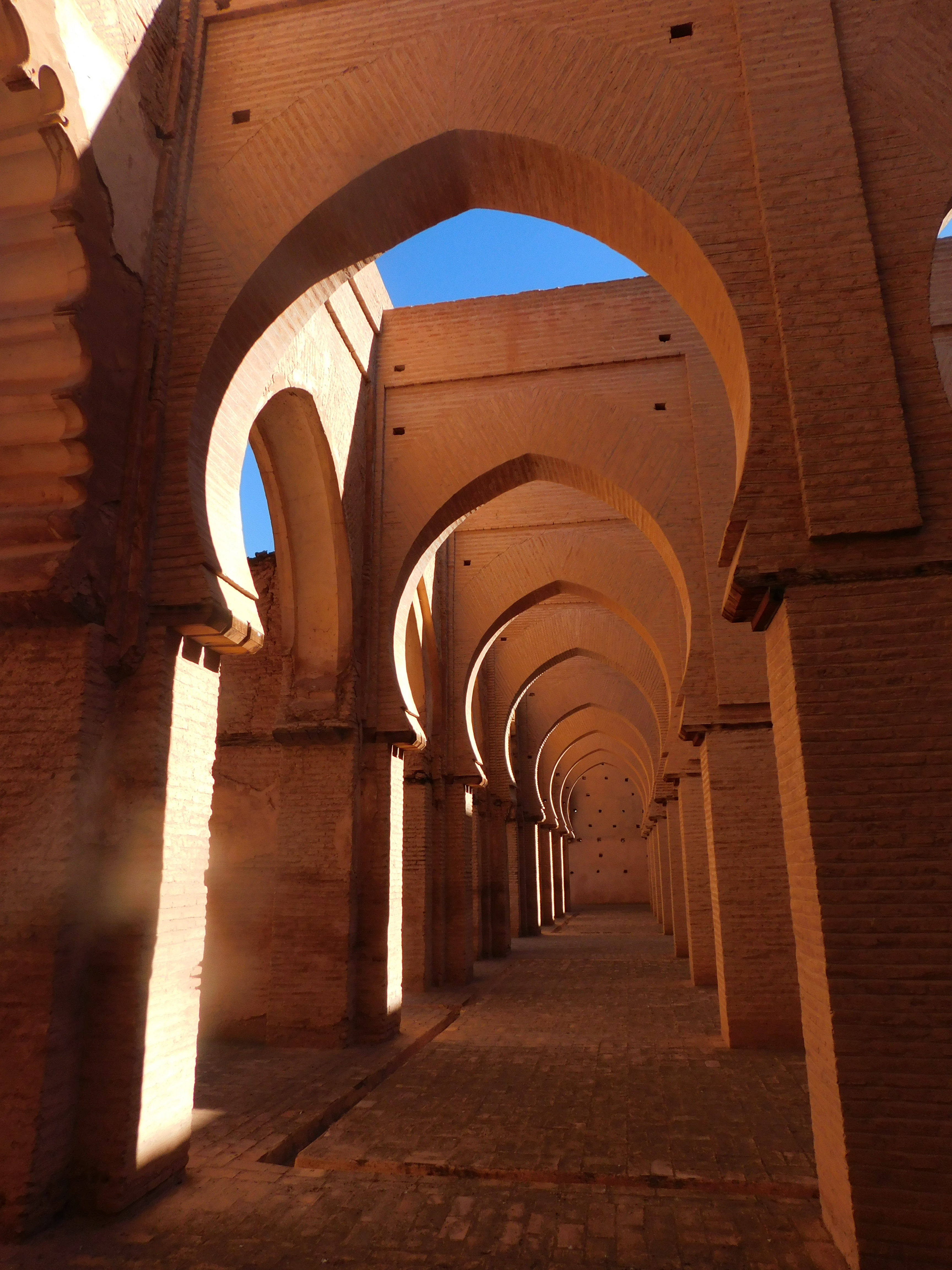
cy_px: 635
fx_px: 843
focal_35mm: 23
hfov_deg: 58.9
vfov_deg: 73.9
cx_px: 476
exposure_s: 1/1000
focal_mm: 4
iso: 125
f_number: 3
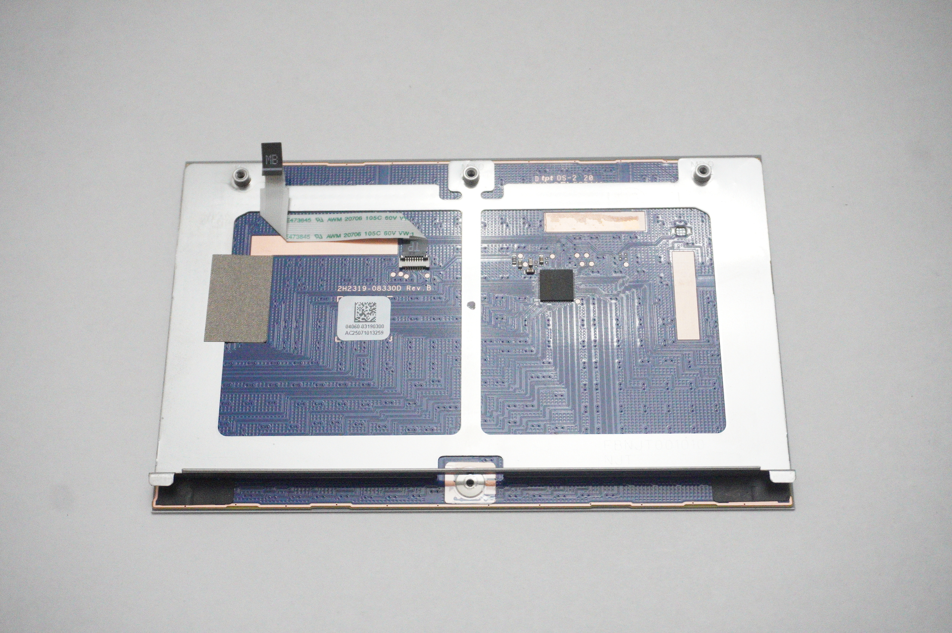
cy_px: 316
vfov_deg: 29.8
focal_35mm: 45
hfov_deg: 43.6
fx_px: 1189
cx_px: 476
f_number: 5.6
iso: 10000
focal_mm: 30
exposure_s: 1/200
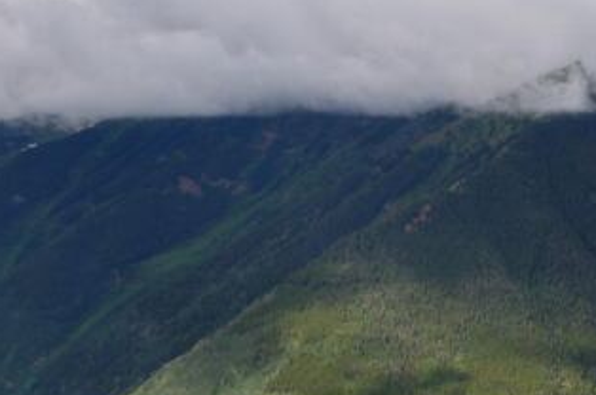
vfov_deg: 12.6
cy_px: 392
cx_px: 444
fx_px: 1768
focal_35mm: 107
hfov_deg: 19.0
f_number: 10
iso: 360
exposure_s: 1/250
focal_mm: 35
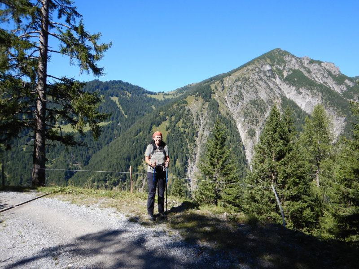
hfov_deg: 71.6
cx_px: 180
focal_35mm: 24
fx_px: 249
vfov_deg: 56.8
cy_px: 134
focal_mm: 4.3
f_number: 2.8
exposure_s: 1/1000
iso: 125
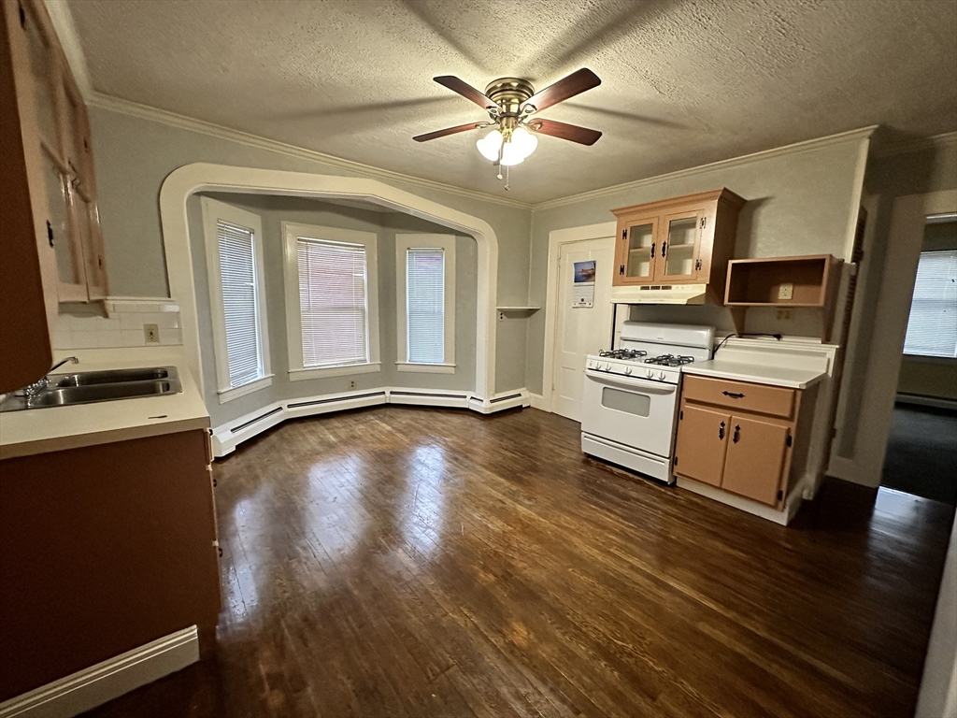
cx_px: 478
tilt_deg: -8.1
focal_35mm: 14
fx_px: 387
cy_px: 359
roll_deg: -1.0
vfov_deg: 85.7
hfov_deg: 102.1
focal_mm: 2.22
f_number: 2.2
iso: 800
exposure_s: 1/60
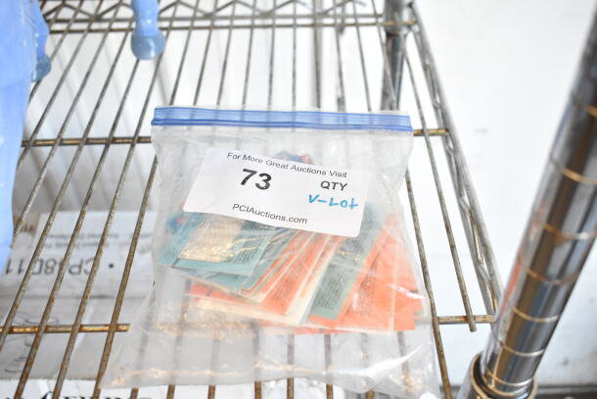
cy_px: 200
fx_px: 597
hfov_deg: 53.1
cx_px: 298
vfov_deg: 36.9
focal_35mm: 36
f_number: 4.5
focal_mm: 24
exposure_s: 1/200
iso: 1600
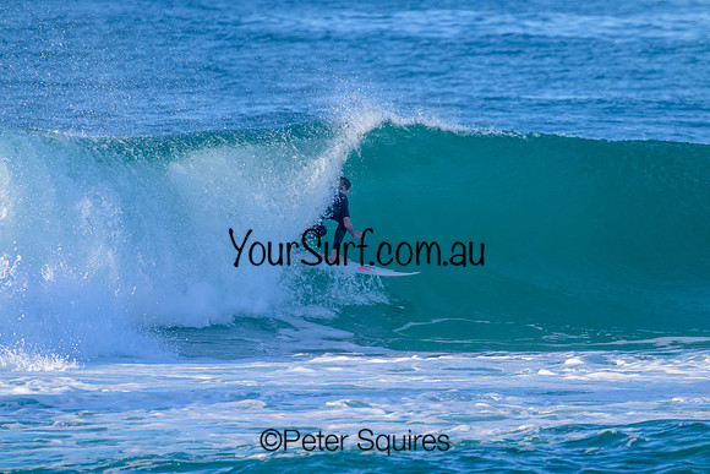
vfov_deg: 1.7
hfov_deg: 2.6
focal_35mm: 800
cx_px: 355
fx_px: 15781
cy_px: 237
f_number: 11
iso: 2800
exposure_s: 1/2000
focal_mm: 800
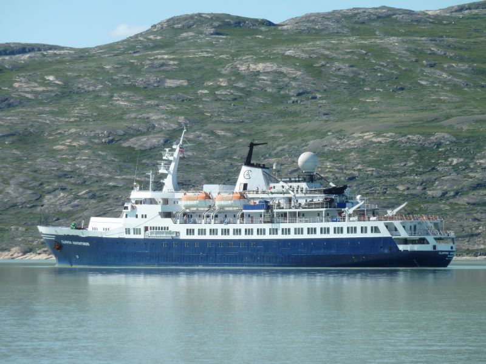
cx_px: 243
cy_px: 182
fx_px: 2555
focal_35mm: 182
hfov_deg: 10.9
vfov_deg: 8.2
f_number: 5
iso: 80
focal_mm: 29.9
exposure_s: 1/500
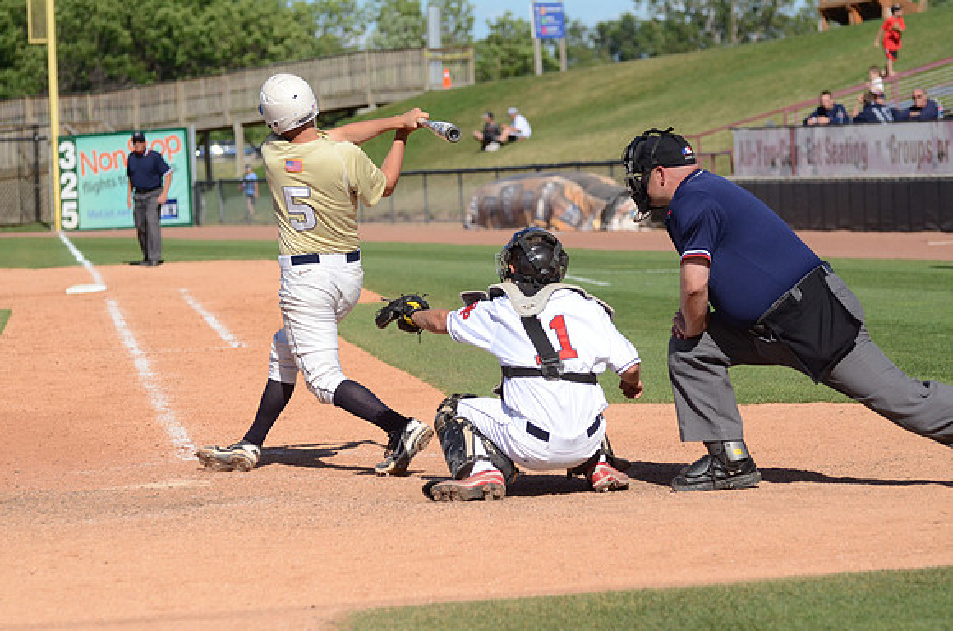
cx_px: 476
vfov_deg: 7.9
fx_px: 4596
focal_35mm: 174
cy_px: 316
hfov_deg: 11.8
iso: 800
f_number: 4.8
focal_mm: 116
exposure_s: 1/8000
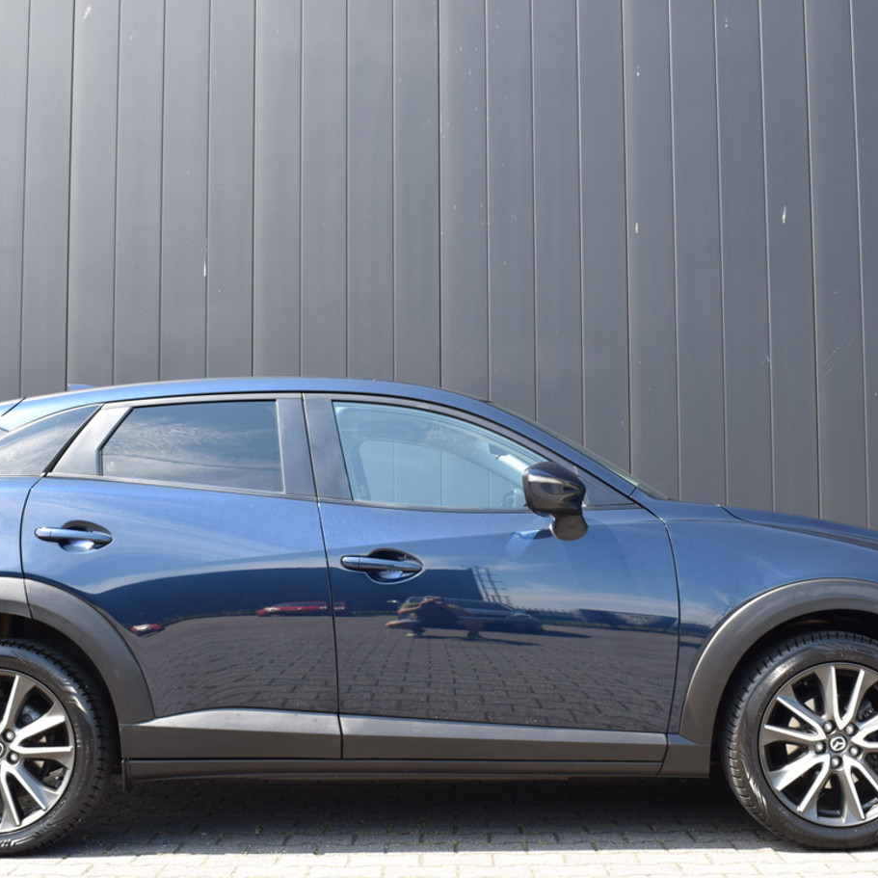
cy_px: 449
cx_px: 429
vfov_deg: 36.1
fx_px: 1349
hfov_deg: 36.1
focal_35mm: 47
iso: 400
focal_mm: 24
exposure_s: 1/200
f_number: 7.1
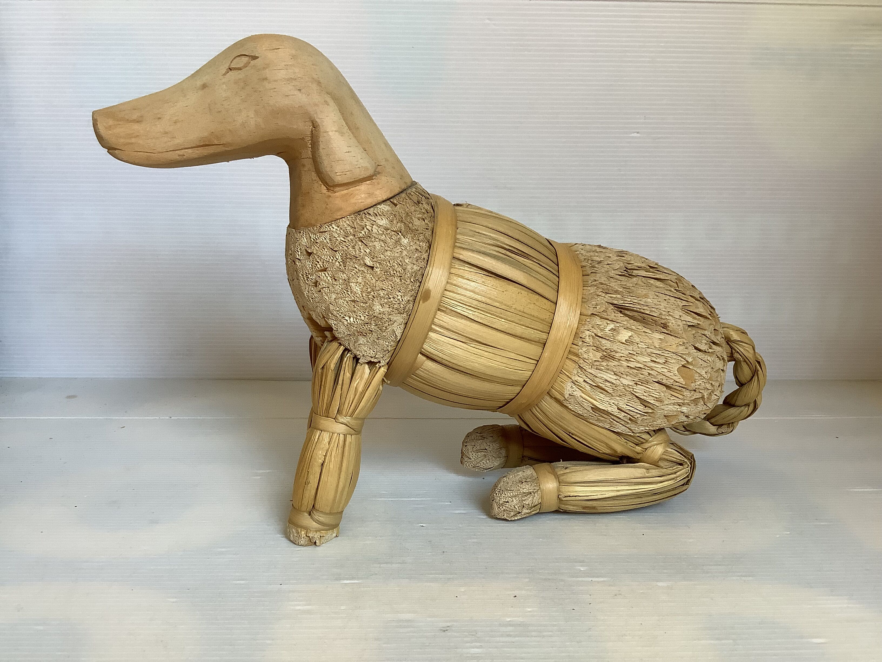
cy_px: 331
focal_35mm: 31
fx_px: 790
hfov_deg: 58.4
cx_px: 441
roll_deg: +0.0
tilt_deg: -9.8
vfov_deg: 45.4
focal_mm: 3.3
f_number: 2.4
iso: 64
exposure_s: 1/50
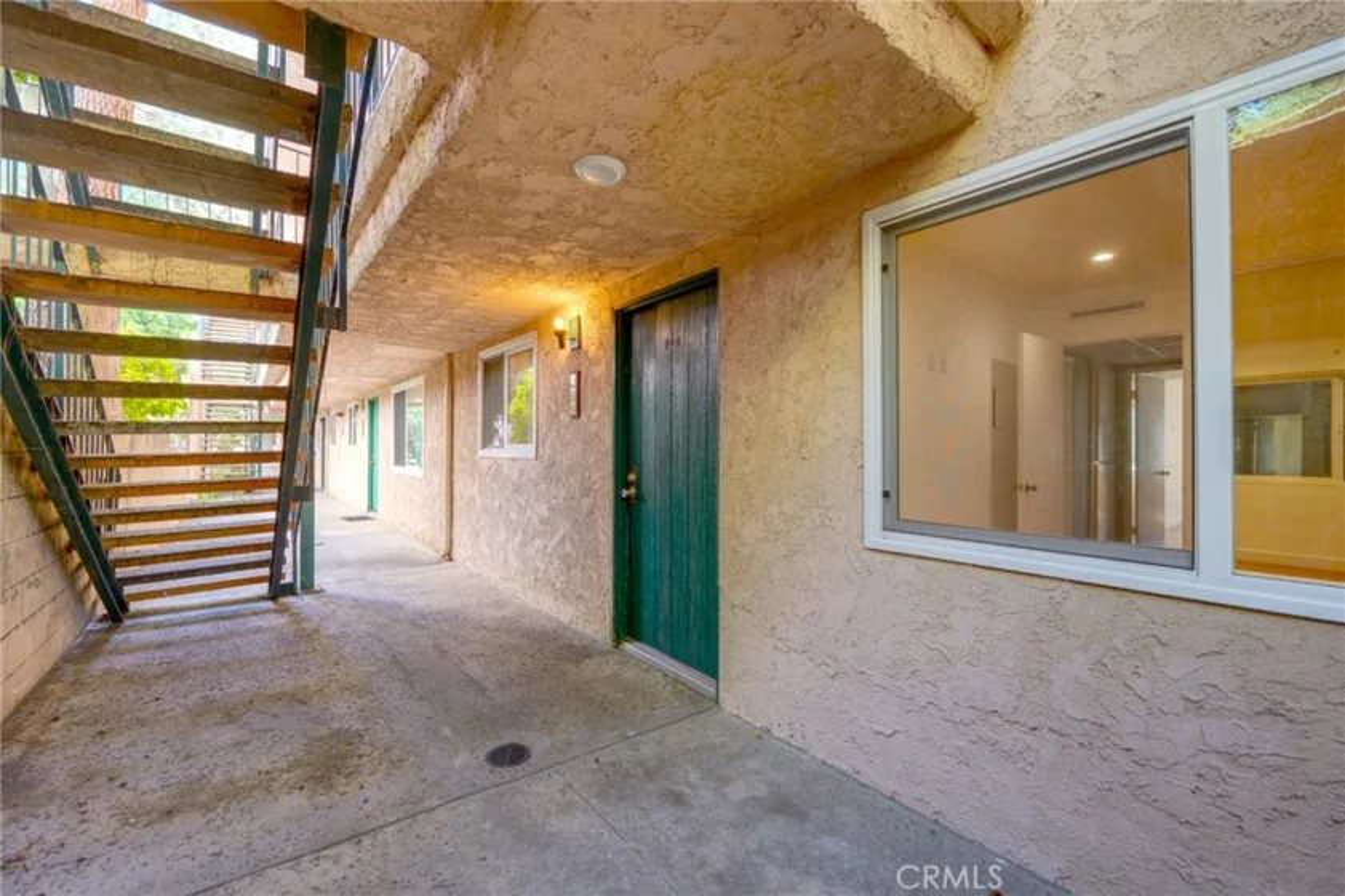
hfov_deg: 104.3
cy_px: 448
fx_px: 523
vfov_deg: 81.2
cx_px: 672
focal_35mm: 14
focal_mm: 14
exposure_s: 1/40
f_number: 4
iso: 800
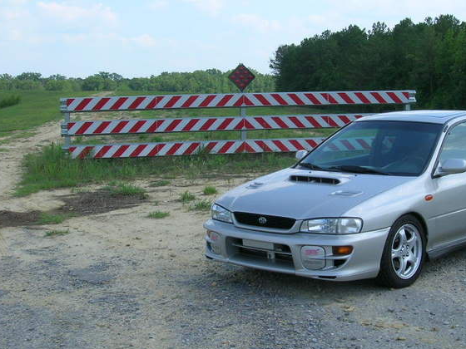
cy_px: 143
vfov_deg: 24.4
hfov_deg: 32.0
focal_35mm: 60
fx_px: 808
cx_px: 295
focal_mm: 7
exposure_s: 1/217
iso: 50
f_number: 5.2
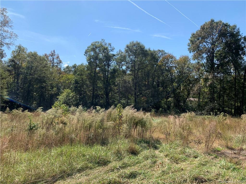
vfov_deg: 53.1
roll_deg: -0.6
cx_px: 123
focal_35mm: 26
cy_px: 92
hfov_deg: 67.3
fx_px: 185
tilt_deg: +0.6
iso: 25
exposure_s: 1/1992
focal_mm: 4.25
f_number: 1.8
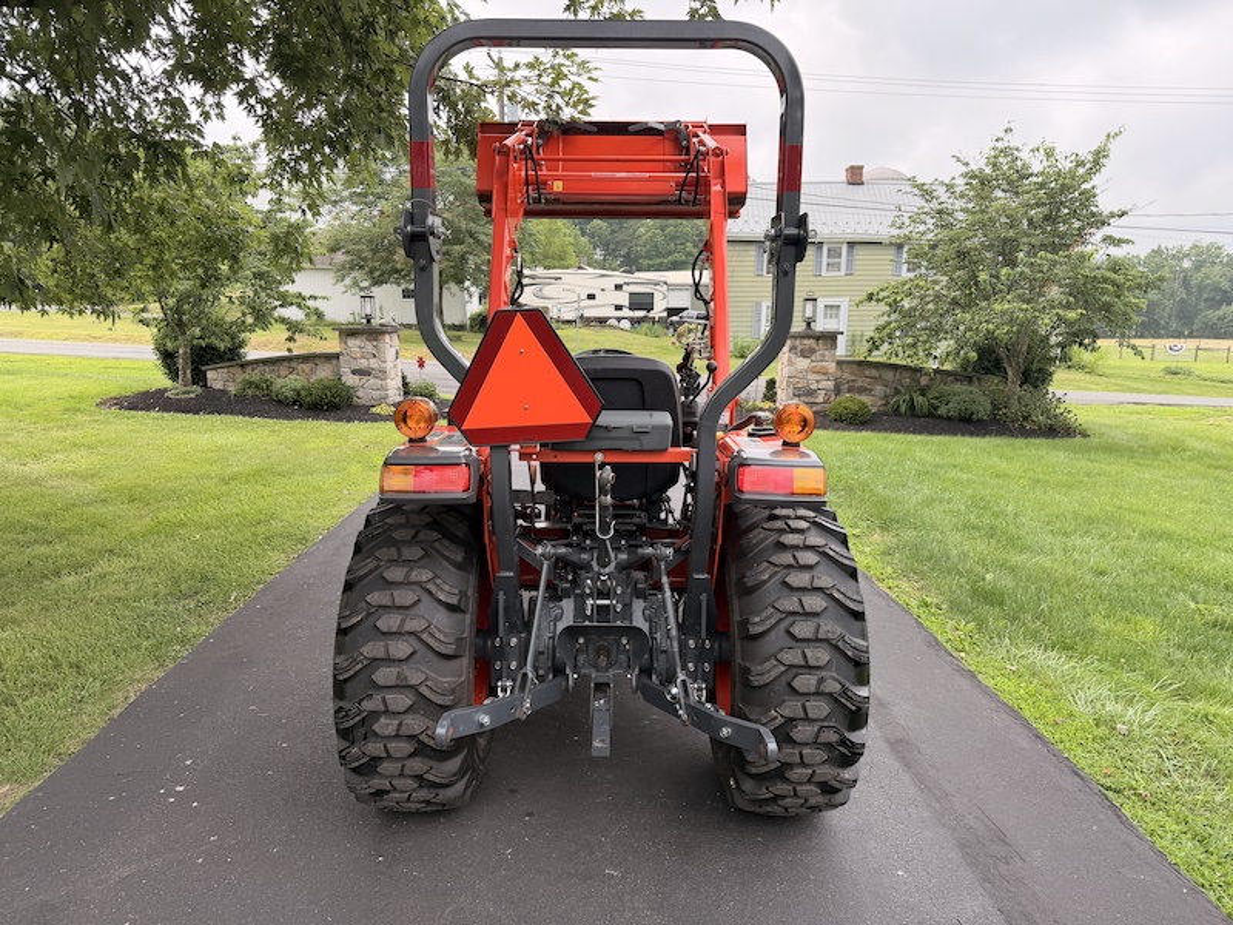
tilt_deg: -10.1
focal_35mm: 24
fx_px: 855
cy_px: 462
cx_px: 616
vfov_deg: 56.8
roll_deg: -0.4
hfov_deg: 71.6
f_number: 1.78
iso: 100
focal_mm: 6.76
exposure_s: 1/1122
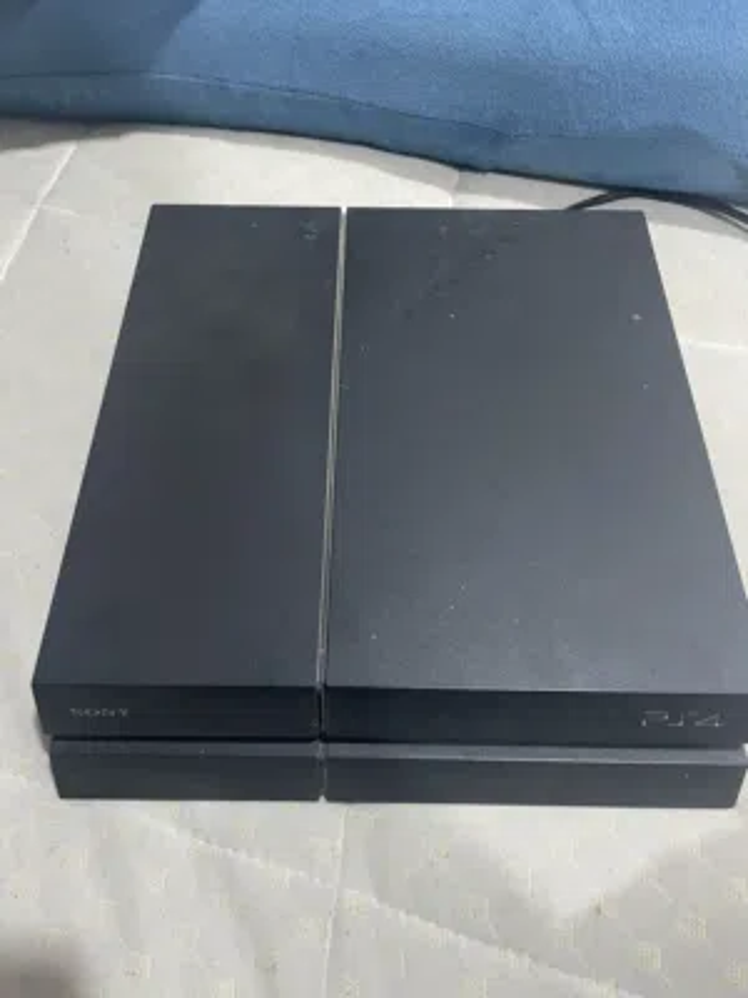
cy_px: 499
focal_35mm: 26
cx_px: 374
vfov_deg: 67.3
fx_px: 749
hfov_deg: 53.1
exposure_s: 1/60
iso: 500
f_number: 1.6
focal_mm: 4.2
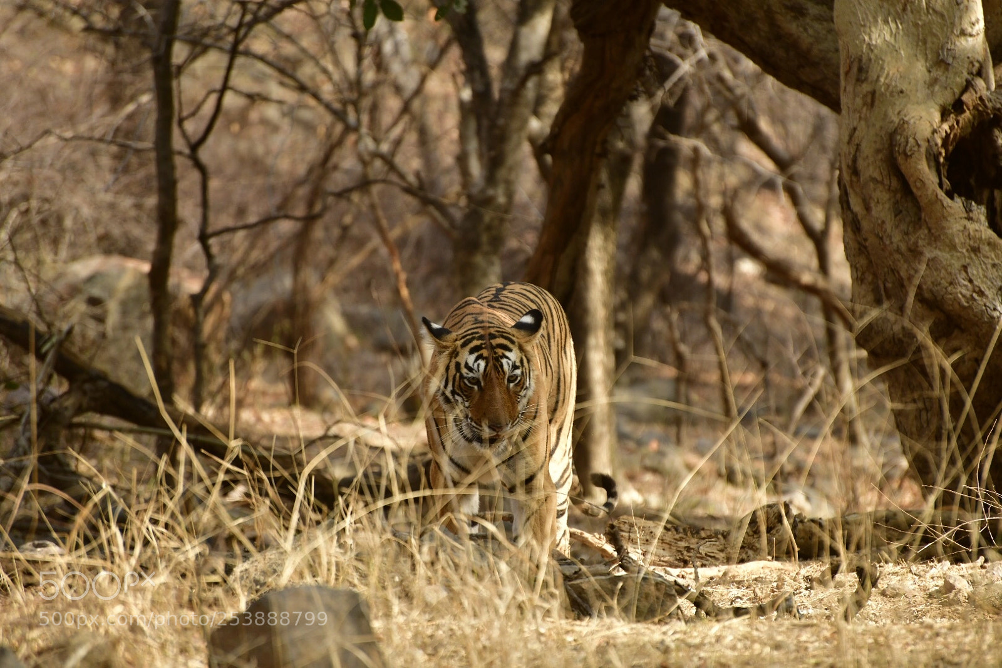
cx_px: 501
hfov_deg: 6.9
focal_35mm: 300
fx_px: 8350
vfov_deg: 4.6
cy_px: 334
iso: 800
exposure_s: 1/640
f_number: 5.6
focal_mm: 300
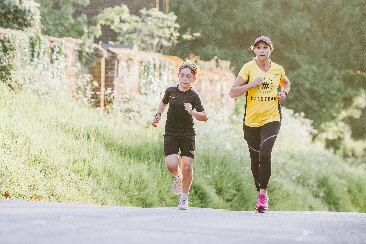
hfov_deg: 7.9
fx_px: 2664
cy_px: 122
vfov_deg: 5.2
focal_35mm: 262
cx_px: 183
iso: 500
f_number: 3.5
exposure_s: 1/1250
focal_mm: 175
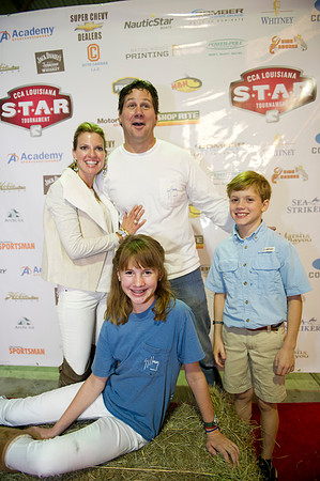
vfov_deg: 73.8
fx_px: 321
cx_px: 160
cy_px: 240
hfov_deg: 53.0
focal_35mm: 24
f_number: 2.8
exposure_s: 1/60
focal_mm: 24
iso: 1250
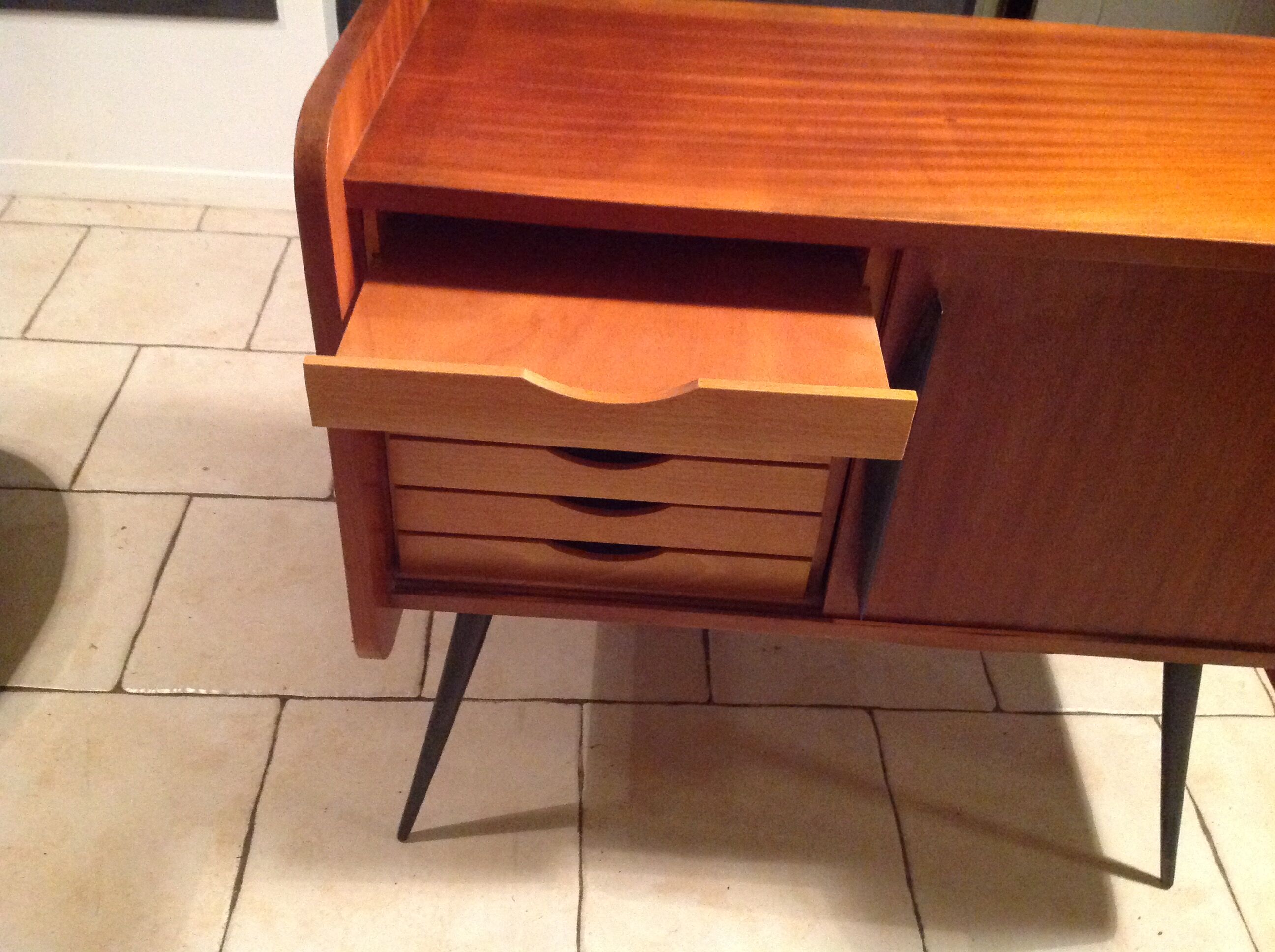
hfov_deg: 52.7
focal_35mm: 35
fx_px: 1287
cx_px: 638
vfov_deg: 40.6
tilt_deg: -37.2
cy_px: 476
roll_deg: -4.6
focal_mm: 4.28
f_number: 2.4
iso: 640
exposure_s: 1/17
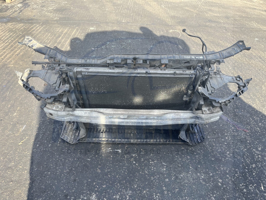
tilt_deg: -36.5
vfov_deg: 53.1
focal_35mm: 26
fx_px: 200
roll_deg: +1.7
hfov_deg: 67.3
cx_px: 133
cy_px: 100
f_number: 1.6
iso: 50
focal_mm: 5.1
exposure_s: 1/340
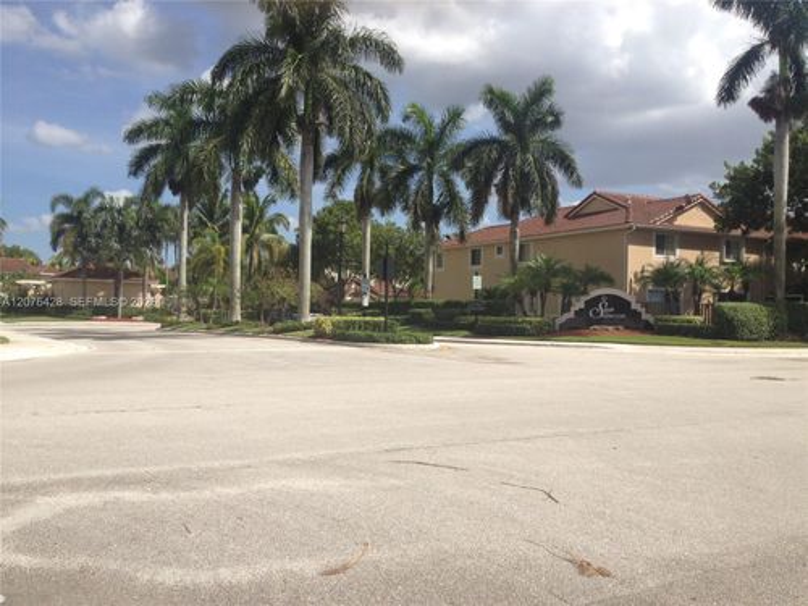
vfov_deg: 40.7
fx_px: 817
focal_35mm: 35
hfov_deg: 52.6
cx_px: 404
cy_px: 303
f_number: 2.4
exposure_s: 1/2045
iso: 64
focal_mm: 4.28
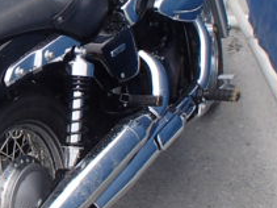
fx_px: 680
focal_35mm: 85
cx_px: 13
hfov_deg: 22.3
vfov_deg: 17.3
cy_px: 54
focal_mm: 5
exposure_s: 1/250
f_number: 3.9
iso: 250
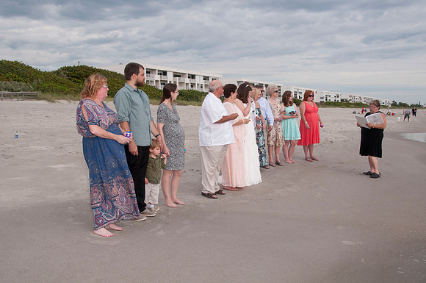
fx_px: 425
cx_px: 213
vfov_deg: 36.8
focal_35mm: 36
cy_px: 142
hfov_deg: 53.2
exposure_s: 1/250
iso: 100
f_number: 9
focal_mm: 24
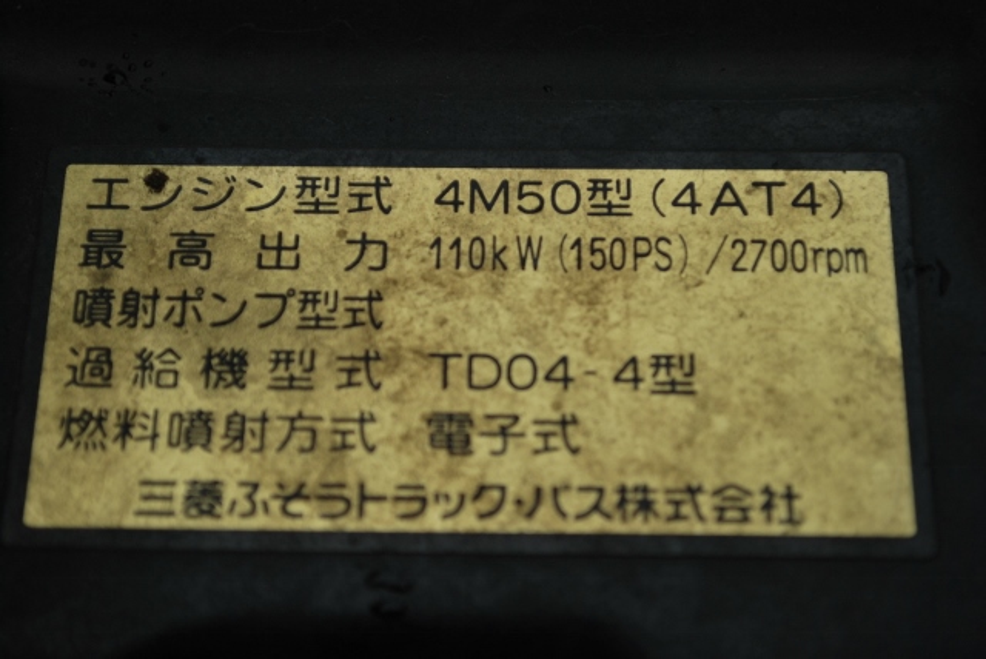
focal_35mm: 82
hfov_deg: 24.6
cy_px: 330
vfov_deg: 16.6
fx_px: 2262
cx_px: 493
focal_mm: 55
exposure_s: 1/500
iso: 125
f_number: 5.6
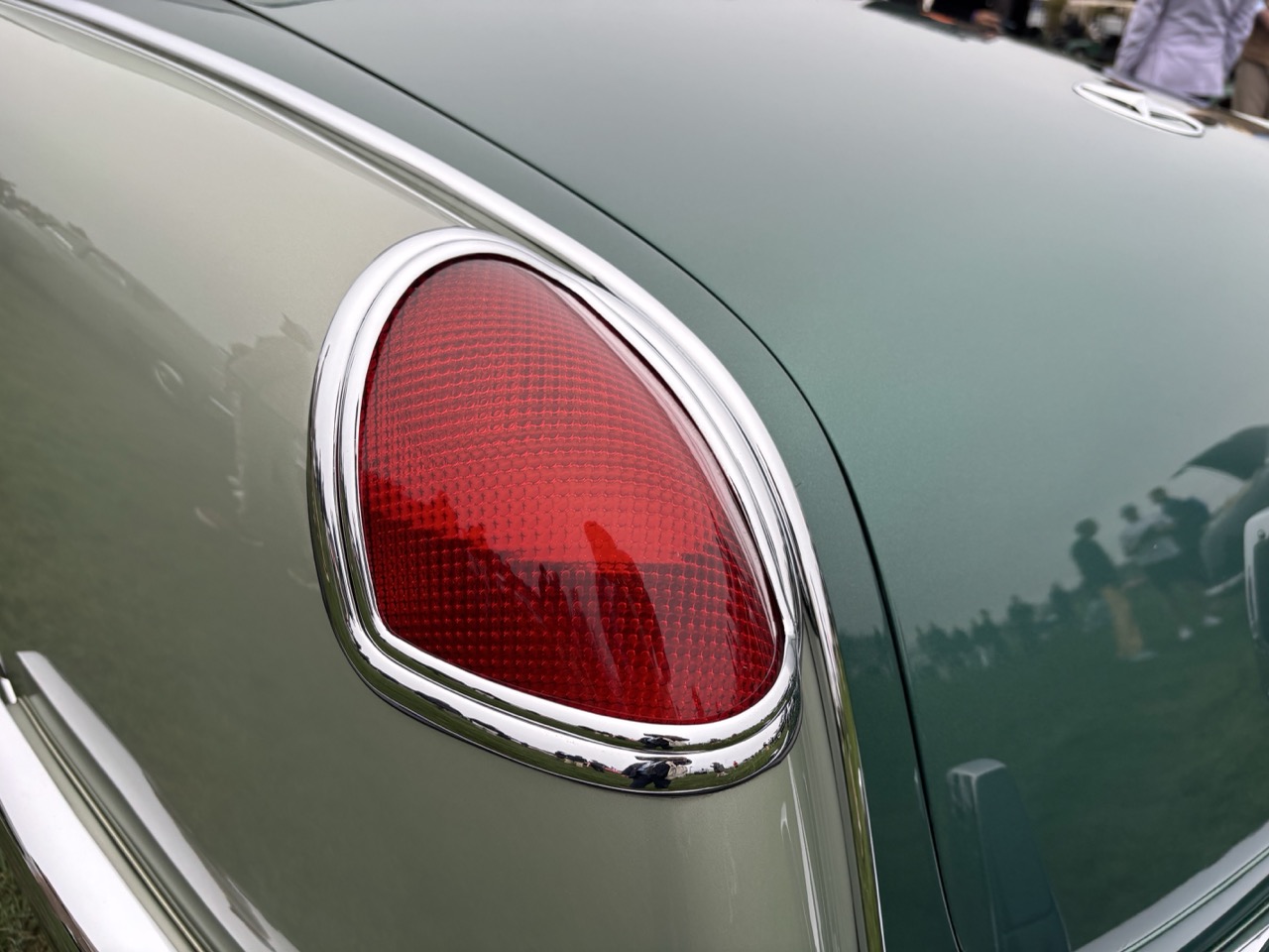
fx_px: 953
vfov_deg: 53.1
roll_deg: -4.3
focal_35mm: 26
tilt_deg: -27.2
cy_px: 476
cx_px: 634
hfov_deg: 67.3
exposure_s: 1/211
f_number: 1.6
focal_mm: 5.96
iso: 40
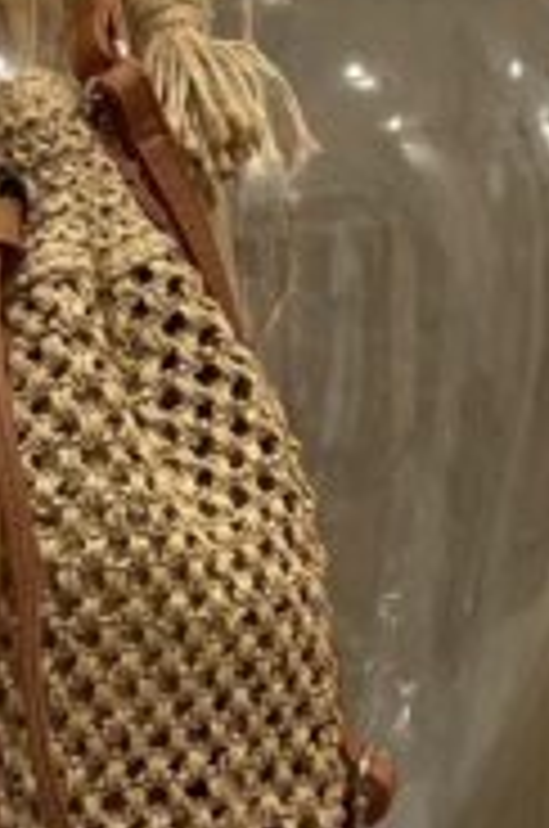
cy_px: 328
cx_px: -68
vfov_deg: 14.2
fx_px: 3329
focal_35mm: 145
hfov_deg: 9.3
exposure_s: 1/50
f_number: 2.2
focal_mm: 7.5
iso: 160
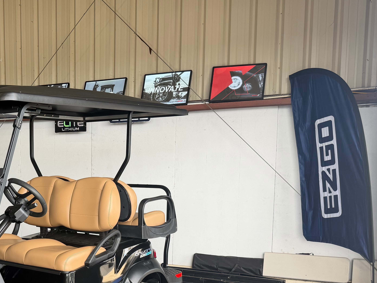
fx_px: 534
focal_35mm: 49
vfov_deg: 28.9
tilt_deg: -7.1
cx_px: 75
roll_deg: +0.5
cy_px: 234
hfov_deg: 37.5
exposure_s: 1/183
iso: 64
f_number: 1.78
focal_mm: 6.76
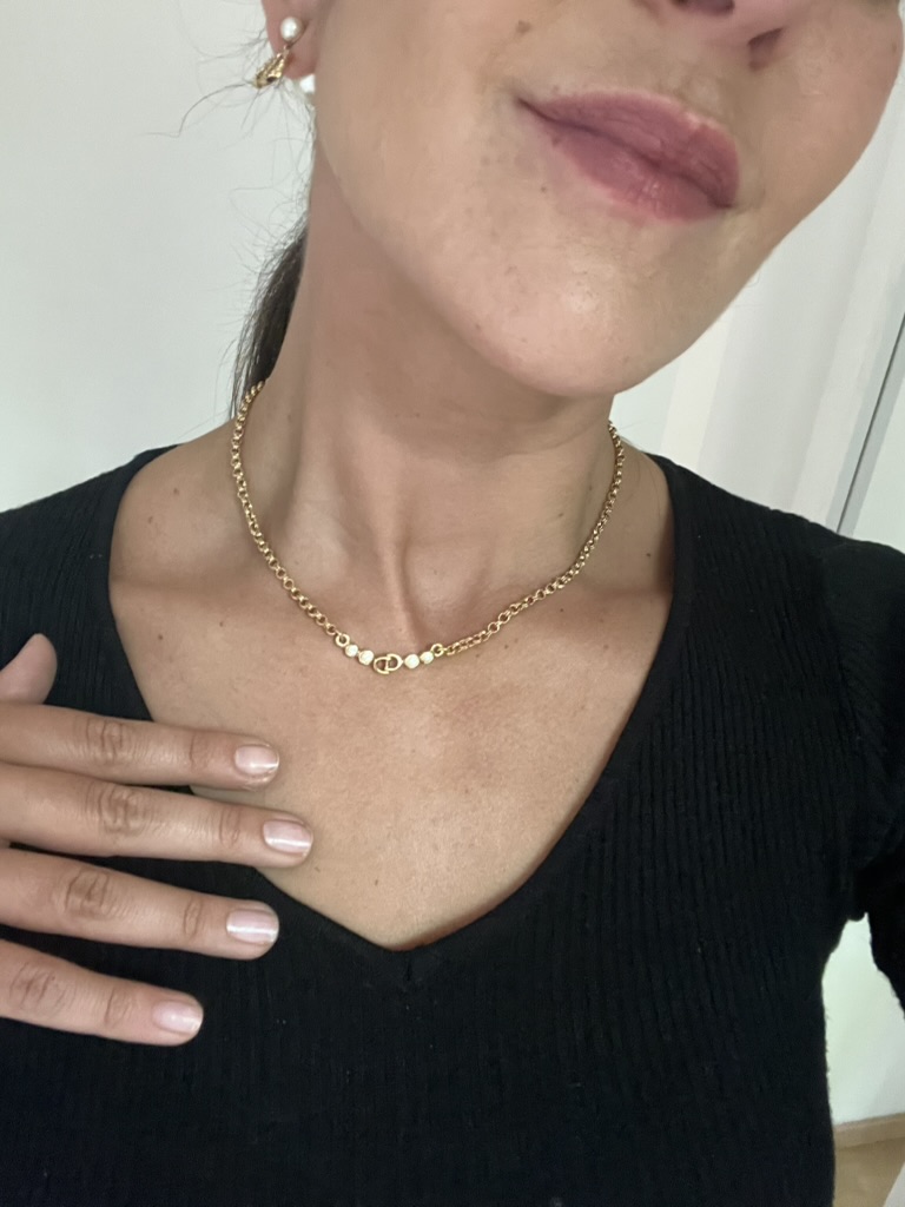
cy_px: 604
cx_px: 452
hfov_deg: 46.8
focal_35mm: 30
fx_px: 1046
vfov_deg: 60.0
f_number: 2.2
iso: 800
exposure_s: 1/22
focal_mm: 2.71
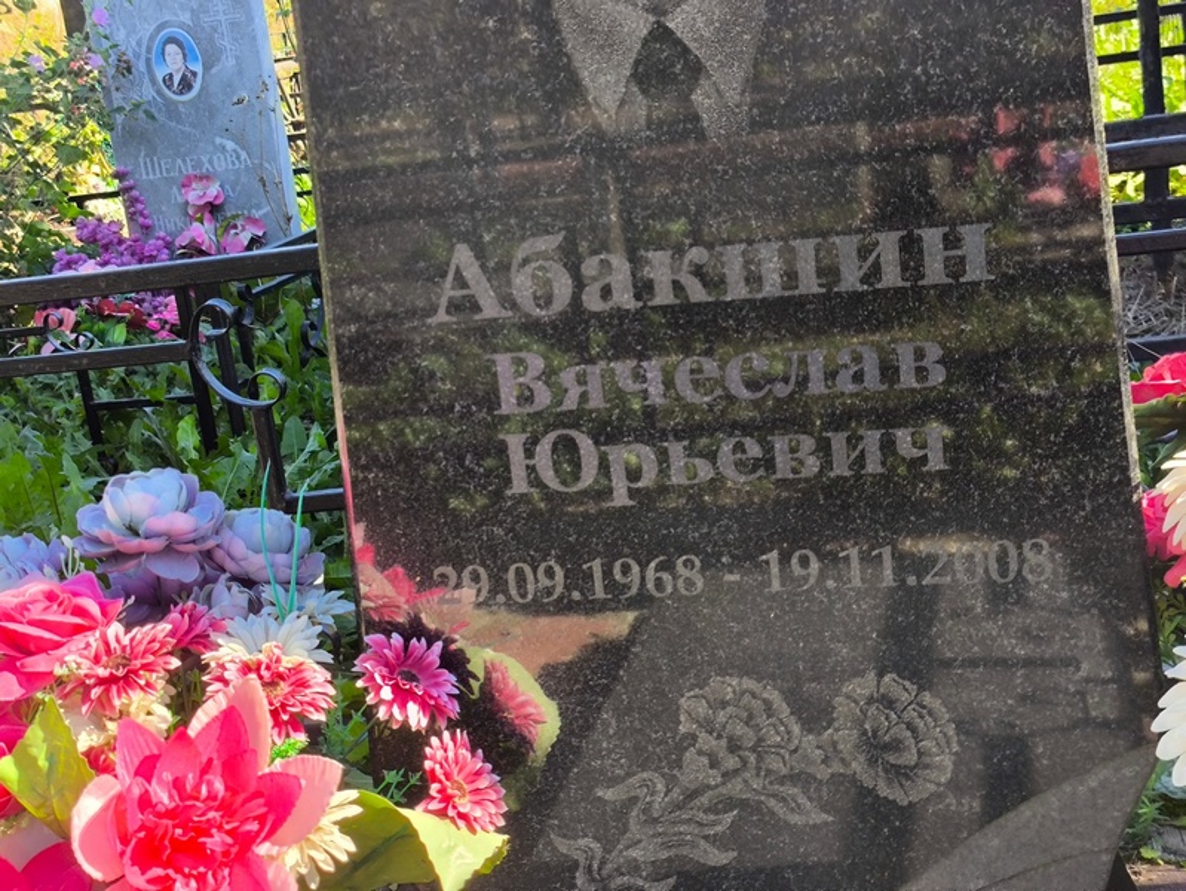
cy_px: 446
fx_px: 1714
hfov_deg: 38.2
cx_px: 593
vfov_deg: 29.1
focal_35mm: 50
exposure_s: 1/257
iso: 50
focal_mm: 4.71
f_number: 1.7
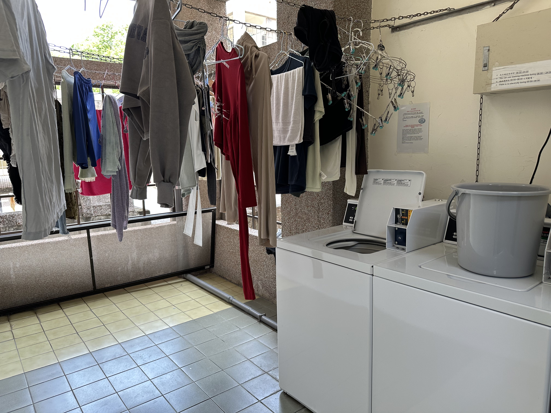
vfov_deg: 56.8
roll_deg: +1.5
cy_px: 206
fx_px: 382
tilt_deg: -9.8
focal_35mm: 24
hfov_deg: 71.6
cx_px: 276
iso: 100
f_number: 1.78
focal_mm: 6.86
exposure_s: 1/120
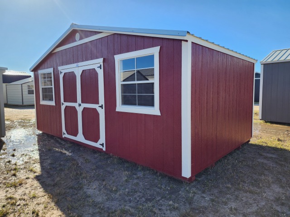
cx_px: 145
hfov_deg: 73.9
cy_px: 108
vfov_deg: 58.9
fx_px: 193
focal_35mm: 23
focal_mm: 6.4
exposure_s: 1/740
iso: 12
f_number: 1.8
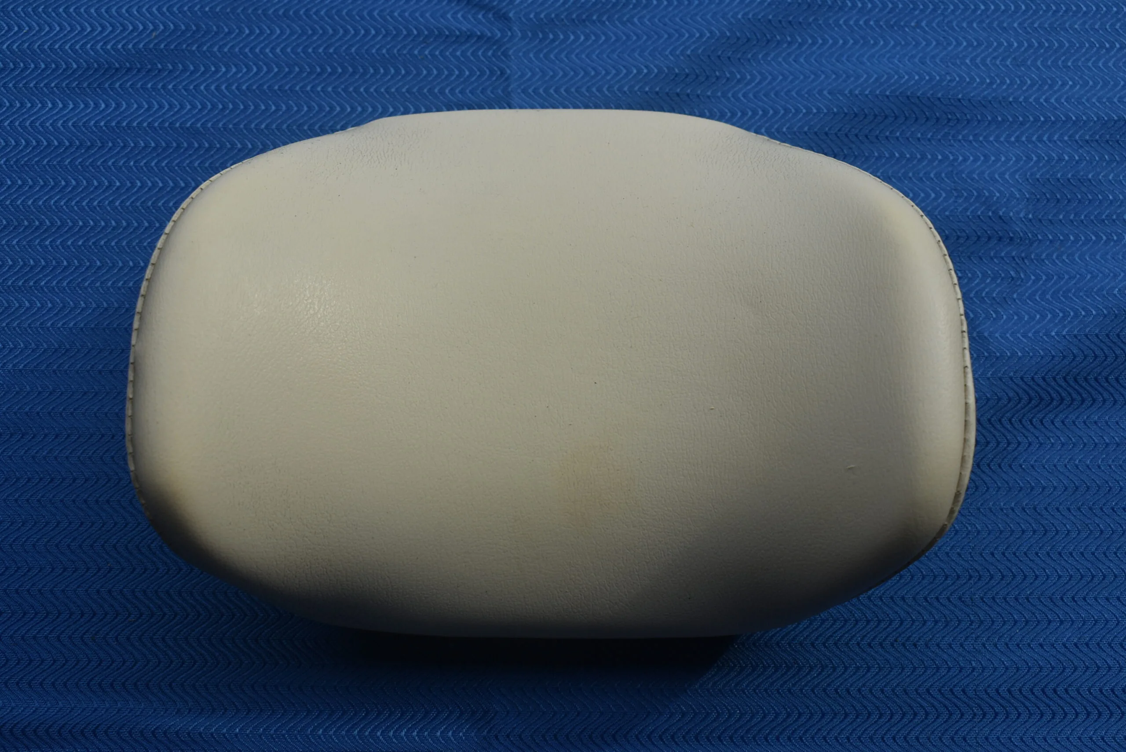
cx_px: 563
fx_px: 1408
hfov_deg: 43.6
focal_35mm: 45
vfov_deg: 29.9
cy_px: 376
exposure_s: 1/500
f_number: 8
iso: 200
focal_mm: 30
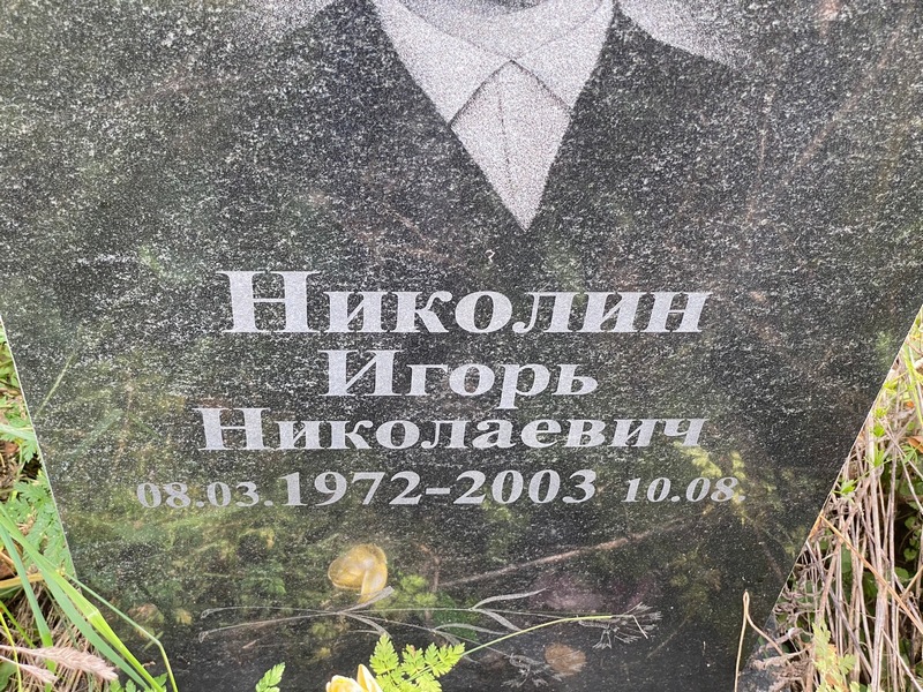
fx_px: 1387
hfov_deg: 36.8
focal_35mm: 52
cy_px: 346
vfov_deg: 28.0
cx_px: 462
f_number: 2
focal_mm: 6
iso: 40
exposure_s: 1/122
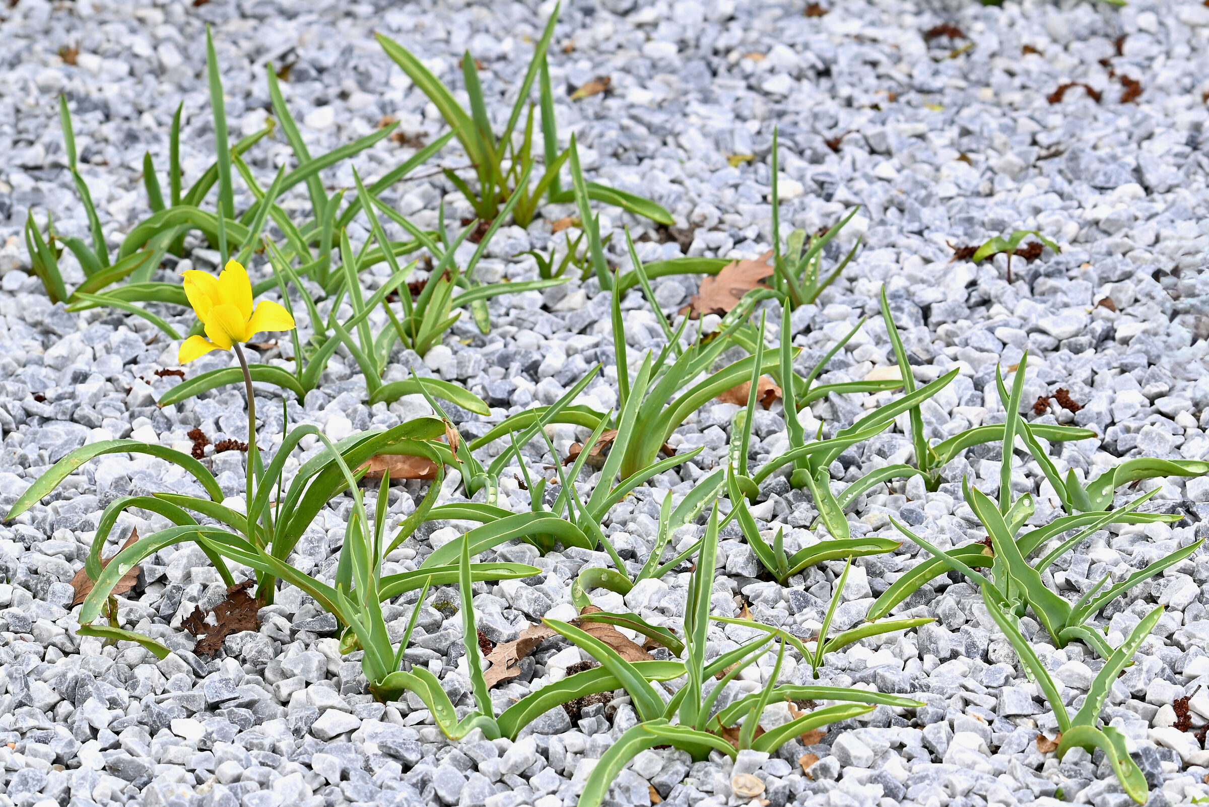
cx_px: 604
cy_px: 404
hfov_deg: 10.3
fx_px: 6719
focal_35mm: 200
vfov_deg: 6.9
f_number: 16
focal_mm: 200
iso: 100
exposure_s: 1/45
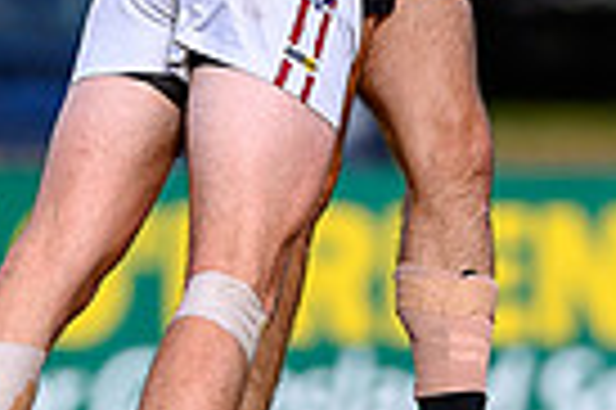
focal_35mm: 3355
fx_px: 57339
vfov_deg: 0.4
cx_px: 248
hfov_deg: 0.6
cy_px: -285
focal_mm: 500
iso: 220
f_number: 4
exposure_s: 1/1600
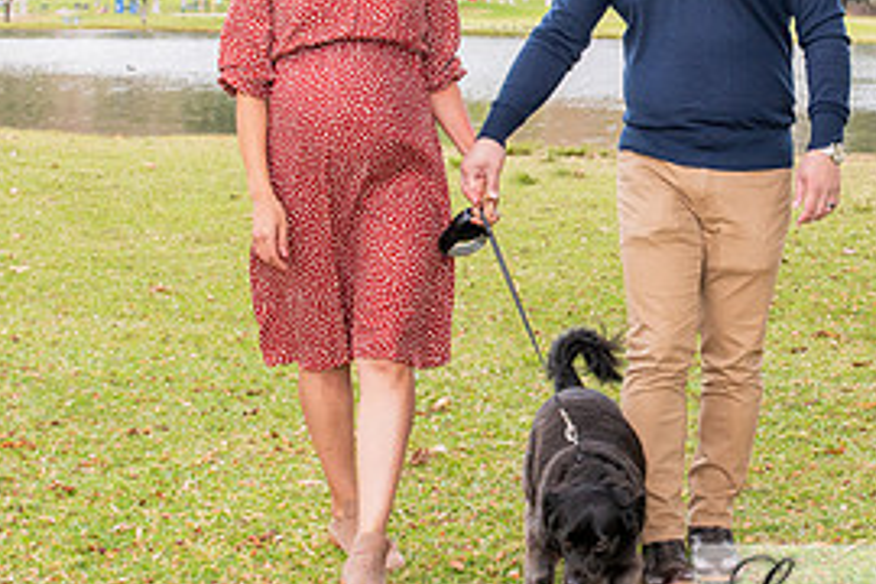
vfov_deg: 17.2
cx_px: 699
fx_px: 1922
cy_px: 133
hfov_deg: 25.2
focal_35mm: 79
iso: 500
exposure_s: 1/125
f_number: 5
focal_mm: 29
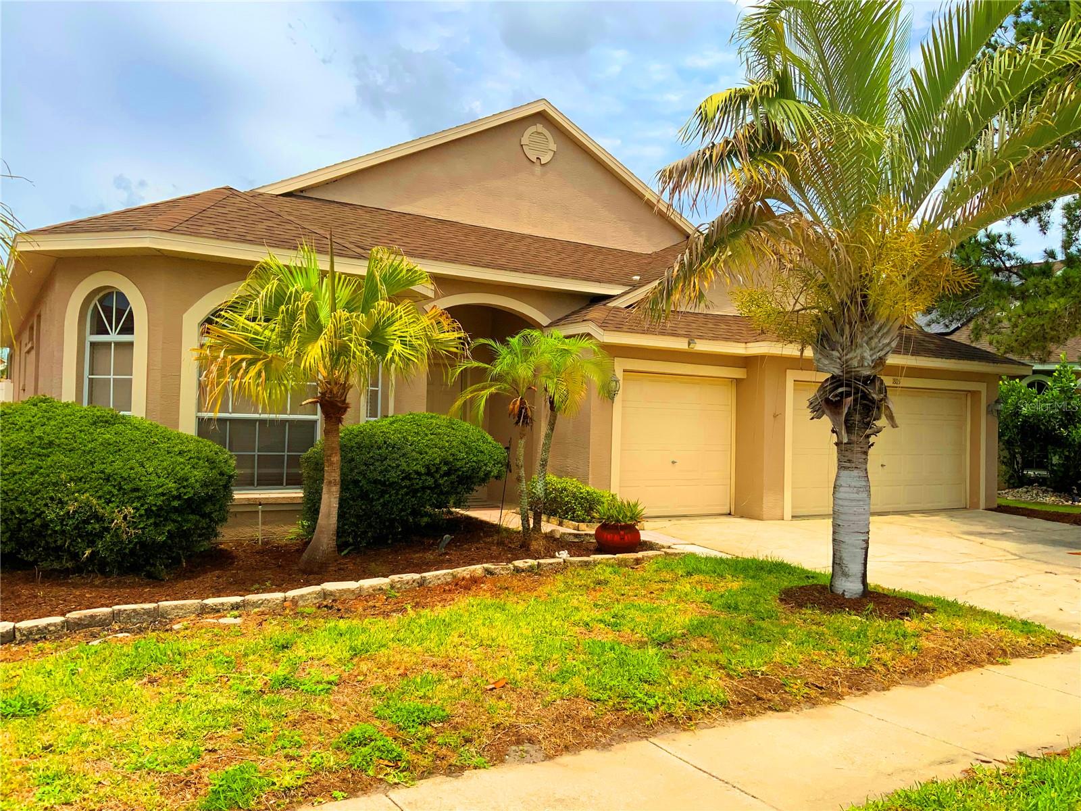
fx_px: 906
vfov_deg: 48.2
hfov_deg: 61.7
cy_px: 406
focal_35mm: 29
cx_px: 540
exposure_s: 1/2141
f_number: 1.8
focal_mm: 3
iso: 16
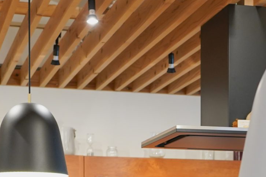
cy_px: 294
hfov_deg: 16.5
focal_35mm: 123
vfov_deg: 10.6
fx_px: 909
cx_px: 214
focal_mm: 35
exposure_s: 1/40
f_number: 4
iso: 1600
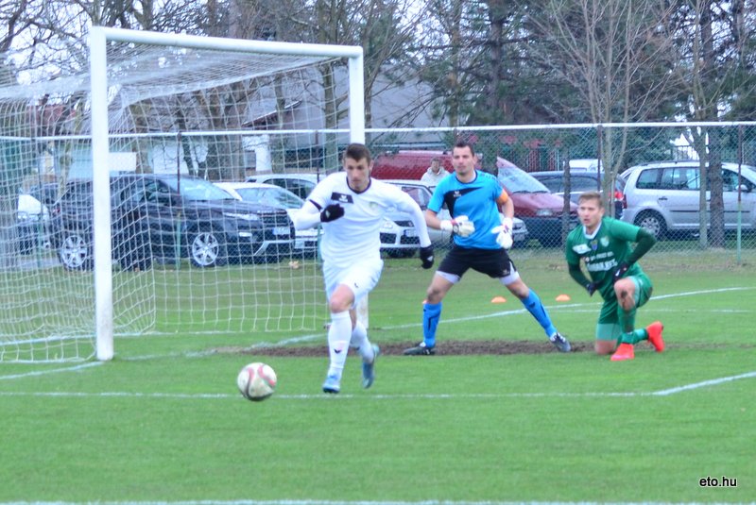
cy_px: 252
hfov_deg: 19.4
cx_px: 378
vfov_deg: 13.1
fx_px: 2207
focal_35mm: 105
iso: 500
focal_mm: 70
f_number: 5
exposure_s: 1/250
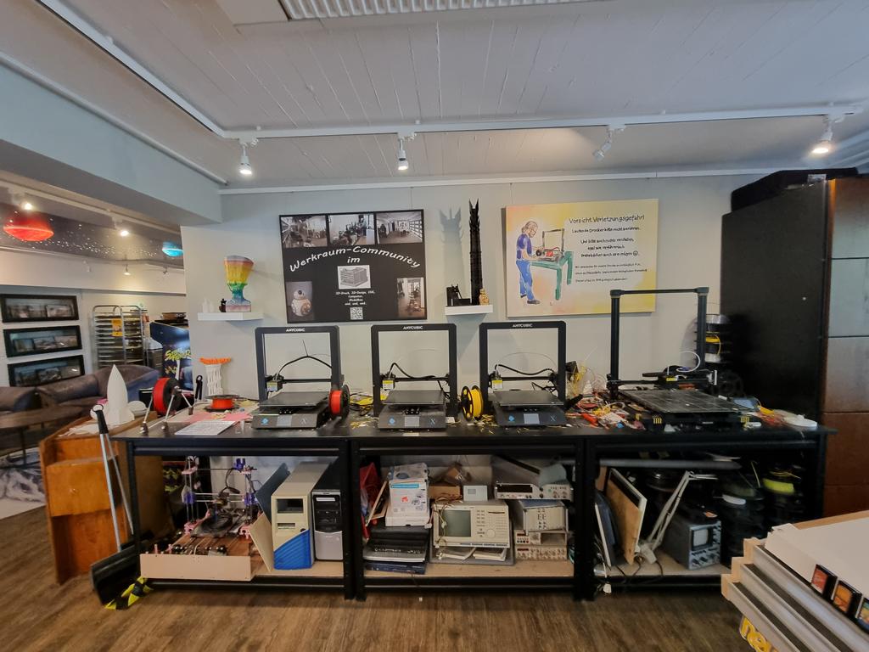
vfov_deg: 89.9
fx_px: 326
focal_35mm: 13
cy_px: 326
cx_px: 434
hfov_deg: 106.2
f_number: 2.2
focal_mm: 2.2
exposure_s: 1/33
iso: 400
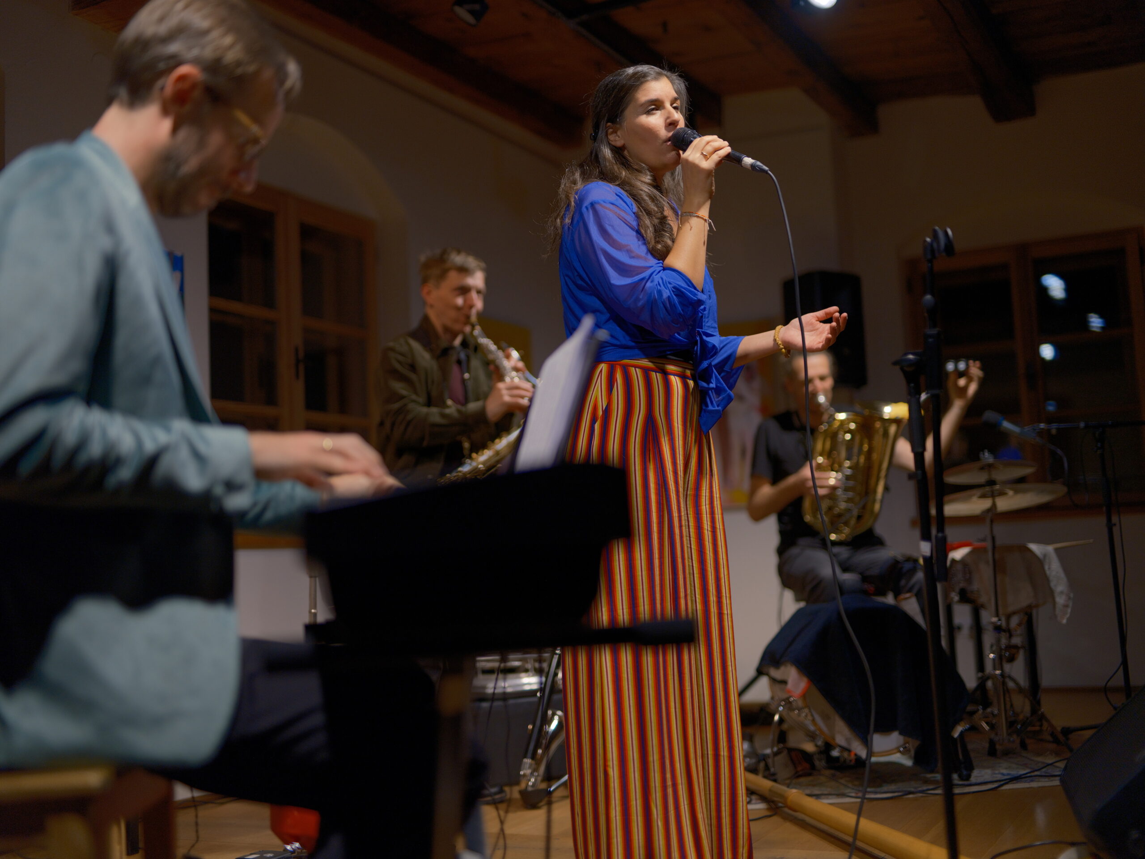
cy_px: 430
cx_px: 572
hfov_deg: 46.8
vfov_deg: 36.0
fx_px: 1323
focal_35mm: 40
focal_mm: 50
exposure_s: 1/800
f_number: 1.4
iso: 640
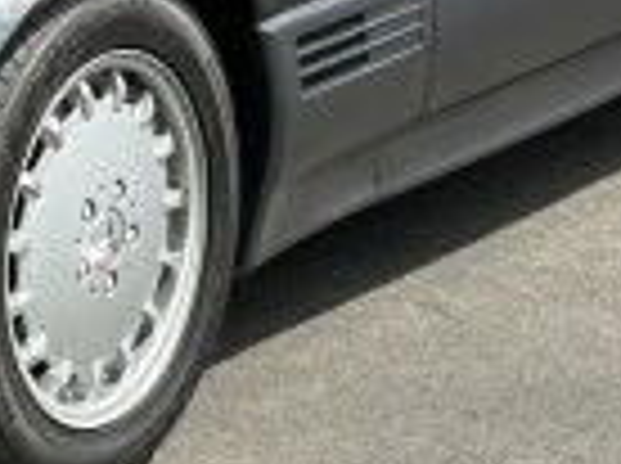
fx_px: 3994
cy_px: -131
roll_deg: +0.4
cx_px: -171
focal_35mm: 223
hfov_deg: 8.8
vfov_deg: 6.6
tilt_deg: -9.2
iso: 100
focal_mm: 6.86
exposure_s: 1/3731
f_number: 1.78
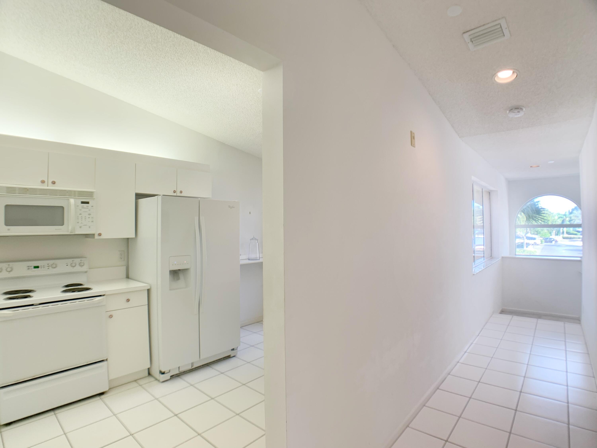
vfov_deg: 53.1
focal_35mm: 26
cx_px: 298
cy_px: 224
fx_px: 448
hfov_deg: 67.3
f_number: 1.8
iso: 64
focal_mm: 4.25
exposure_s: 1/120
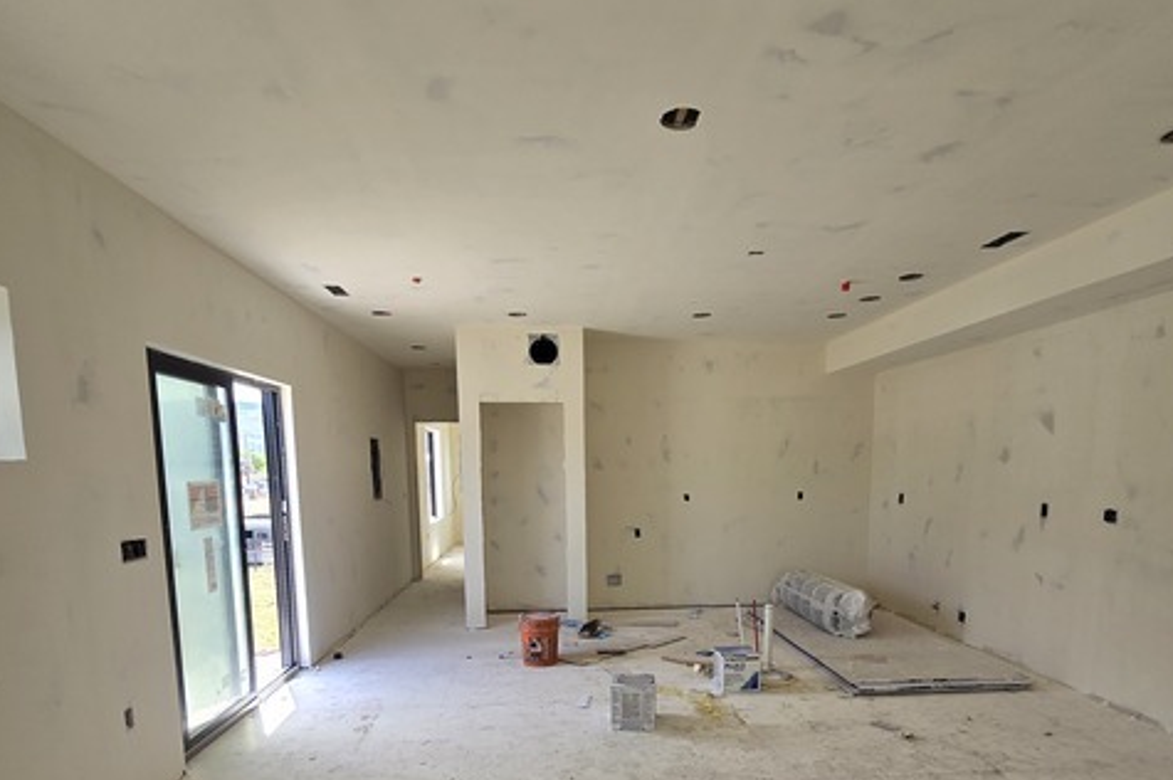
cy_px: 547
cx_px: 603
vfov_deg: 62.2
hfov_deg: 86.9
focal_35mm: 19
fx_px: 619
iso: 50
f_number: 2.2
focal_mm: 2.2
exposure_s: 1/219
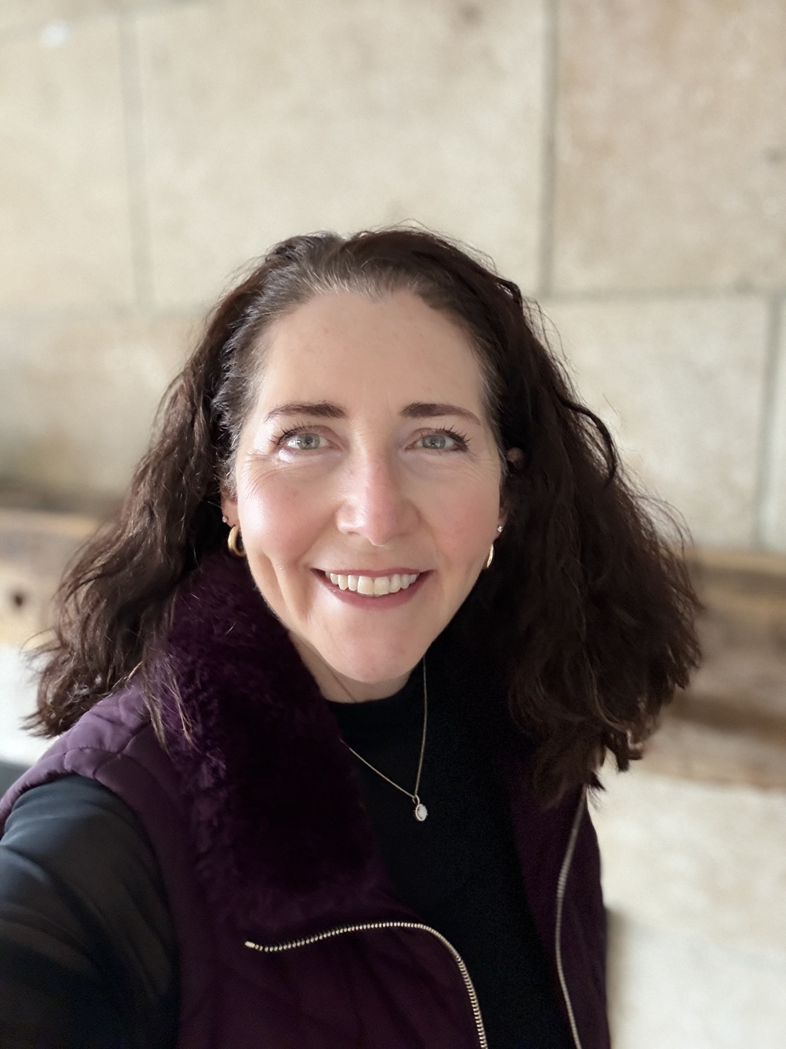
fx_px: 908
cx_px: 393
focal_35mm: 30
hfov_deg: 46.8
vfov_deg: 60.0
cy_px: 524
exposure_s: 1/40
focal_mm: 2.69
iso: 320
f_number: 1.9
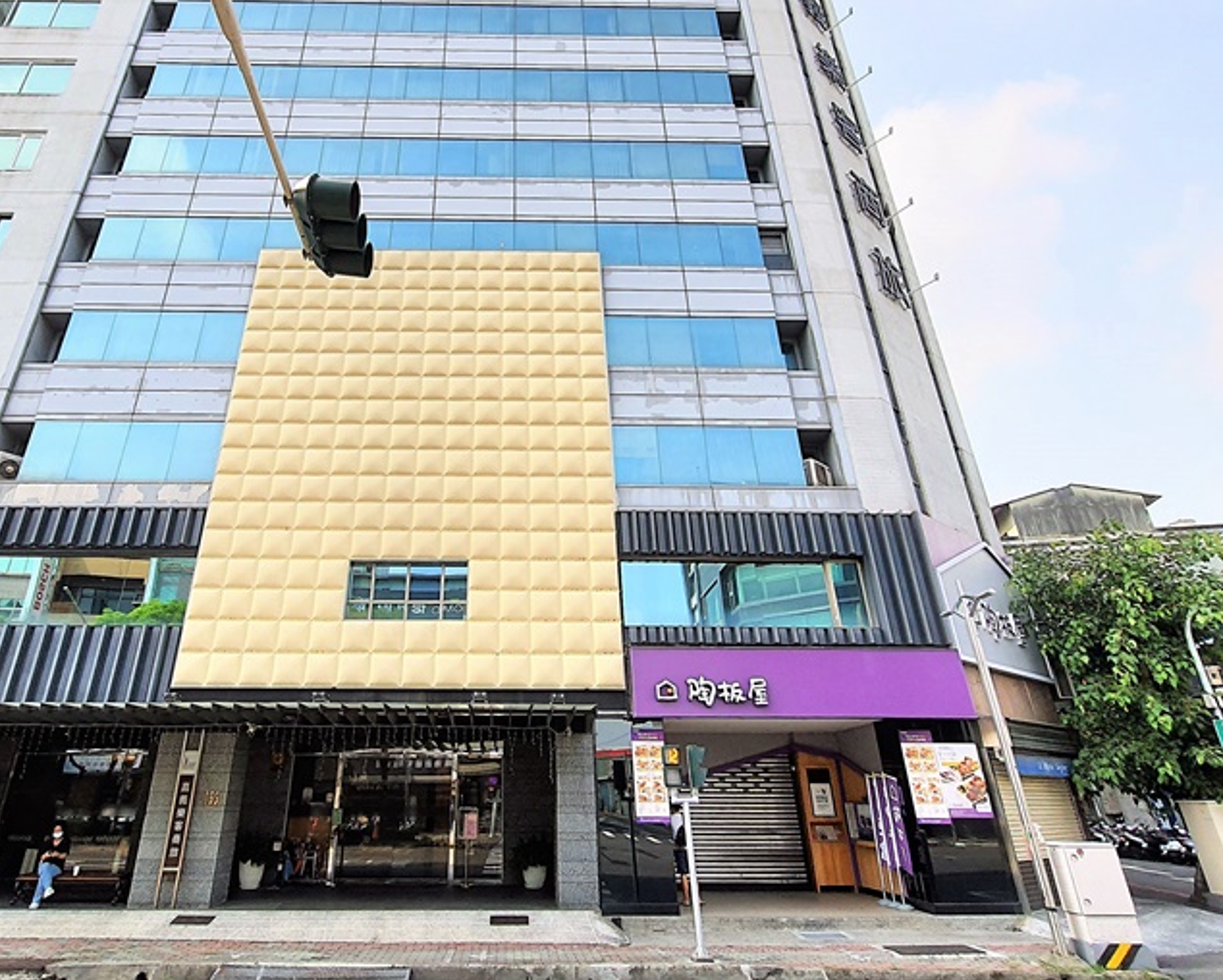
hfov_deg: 79.7
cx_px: 511
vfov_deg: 67.6
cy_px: 397
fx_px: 724
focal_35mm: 20
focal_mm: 1.74
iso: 50
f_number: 2.2
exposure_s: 1/786
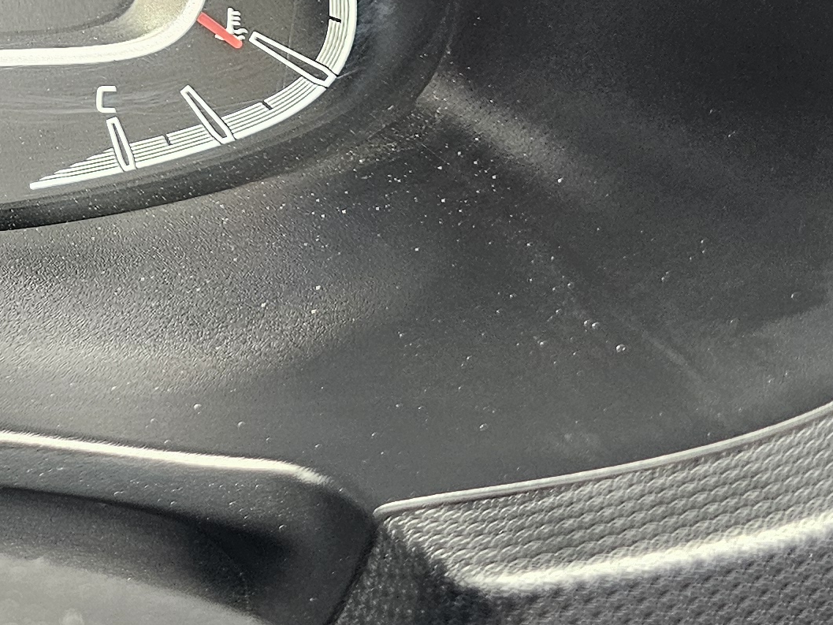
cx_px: -493
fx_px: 2094
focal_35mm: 87
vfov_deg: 16.1
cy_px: -189
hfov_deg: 19.1
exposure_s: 1/100
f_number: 1.7
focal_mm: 6.3
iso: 200
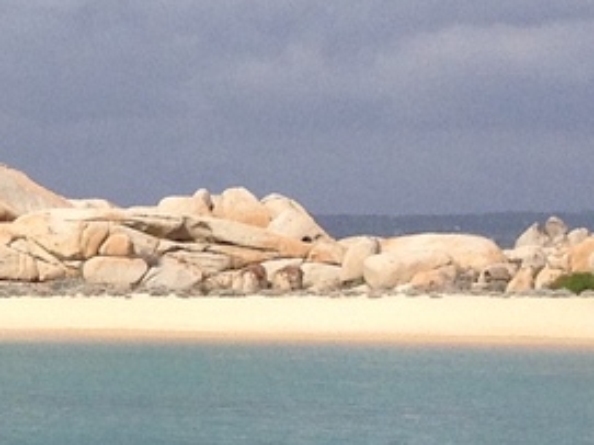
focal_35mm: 207
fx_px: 3550
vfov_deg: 7.2
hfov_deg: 8.8
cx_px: -772
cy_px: 153
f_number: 2.4
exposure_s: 1/2632
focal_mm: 4.28
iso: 64
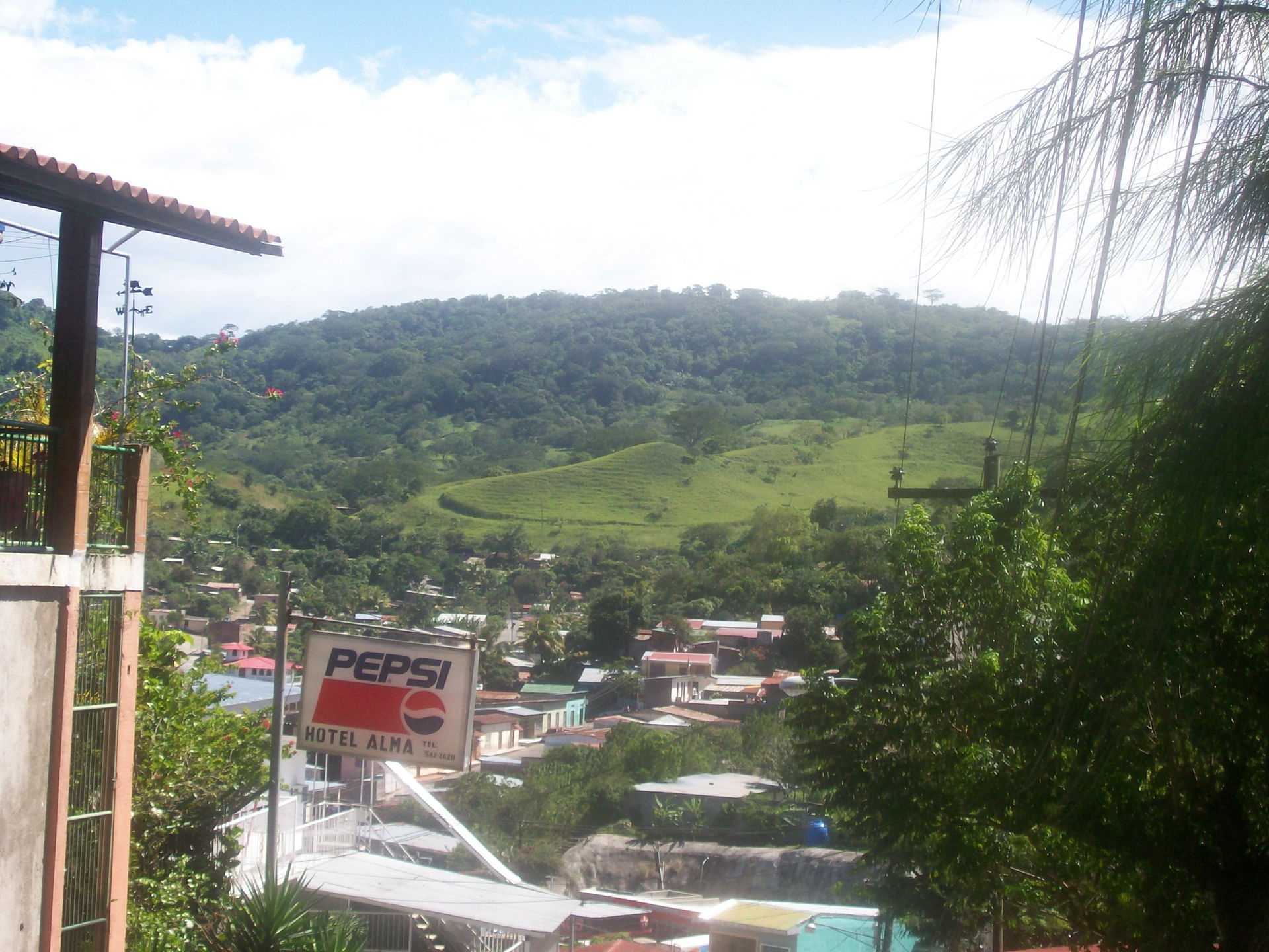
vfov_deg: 21.0
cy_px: 476
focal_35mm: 70
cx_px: 634
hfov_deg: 27.8
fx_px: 2566
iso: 80
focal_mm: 11.6
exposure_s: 1/651
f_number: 3.8
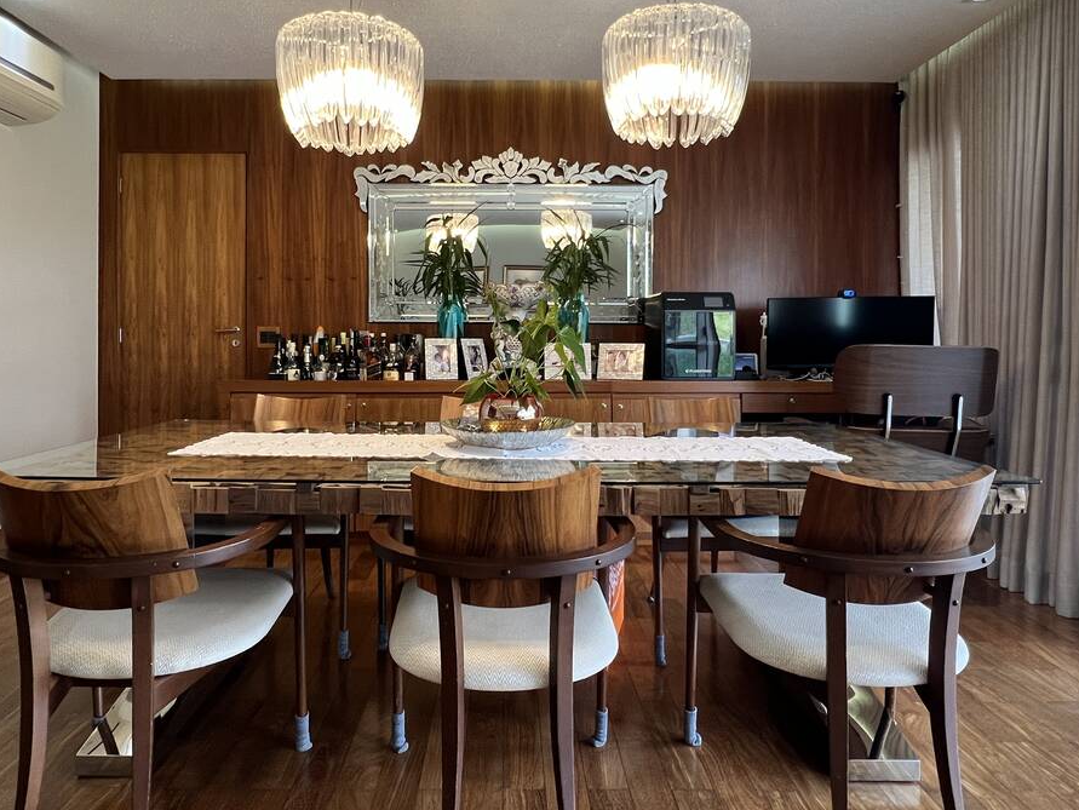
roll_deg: +0.1
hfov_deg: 78.9
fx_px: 655
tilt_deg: -1.1
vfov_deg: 63.1
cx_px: 516
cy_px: 340
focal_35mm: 21
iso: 250
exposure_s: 1/92
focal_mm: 1.57
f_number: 1.8
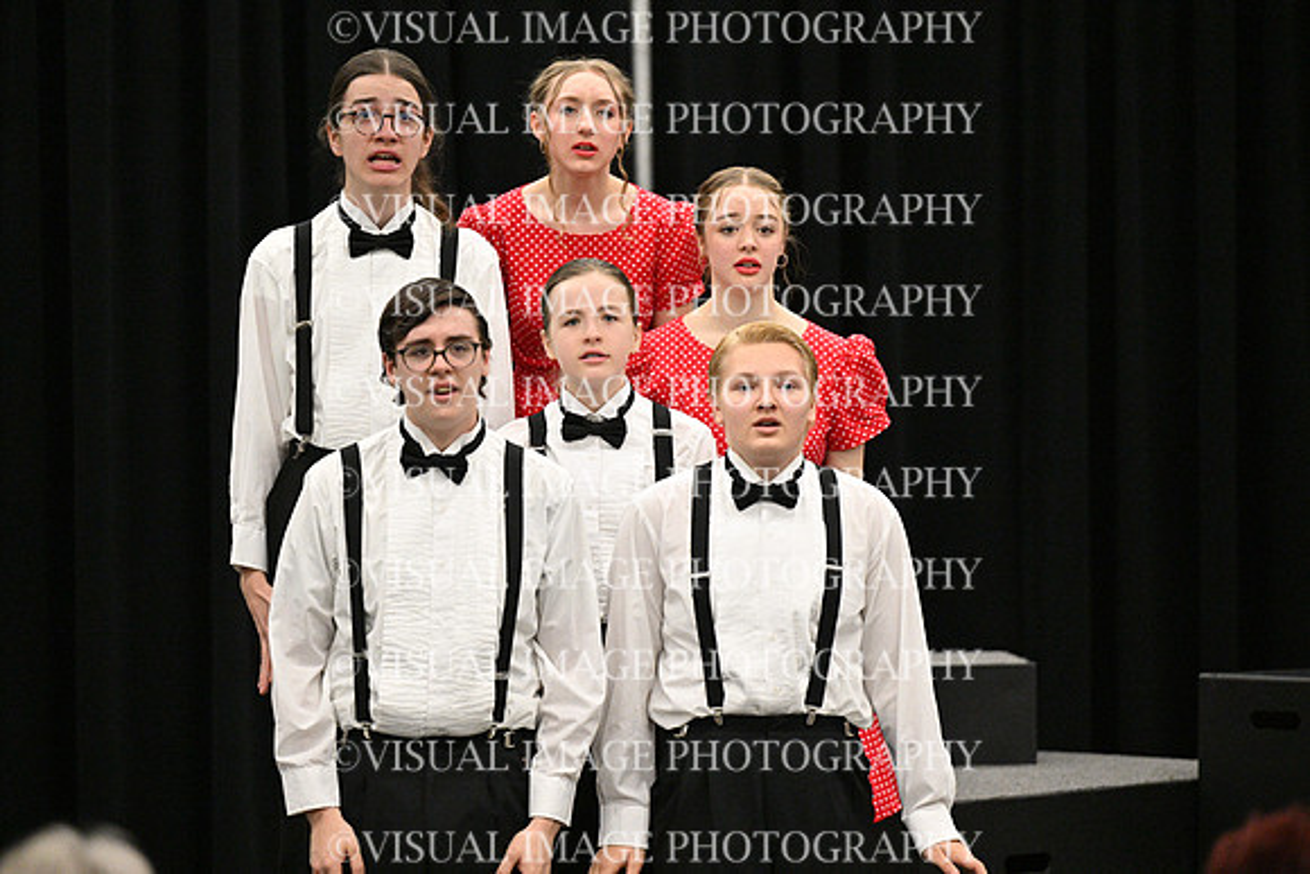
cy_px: 437
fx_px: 7279
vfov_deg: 6.9
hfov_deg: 10.3
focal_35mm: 200
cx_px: 655
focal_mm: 200
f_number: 2.8
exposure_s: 1/1000
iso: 6400
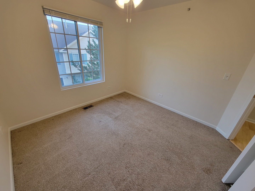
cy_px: 96
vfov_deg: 89.9
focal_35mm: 13
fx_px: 96
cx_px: 128
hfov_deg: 106.2
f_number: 2.2
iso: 125
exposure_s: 1/60
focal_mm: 2.2
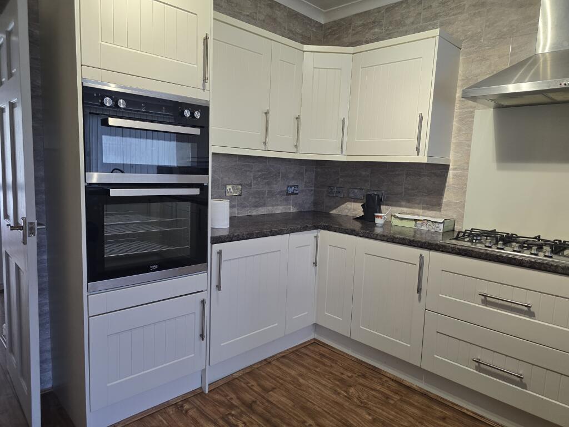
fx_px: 378
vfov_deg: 58.9
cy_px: 214
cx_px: 284
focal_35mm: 23
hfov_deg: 73.9
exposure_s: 1/100
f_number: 1.7
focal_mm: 6.3
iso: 125
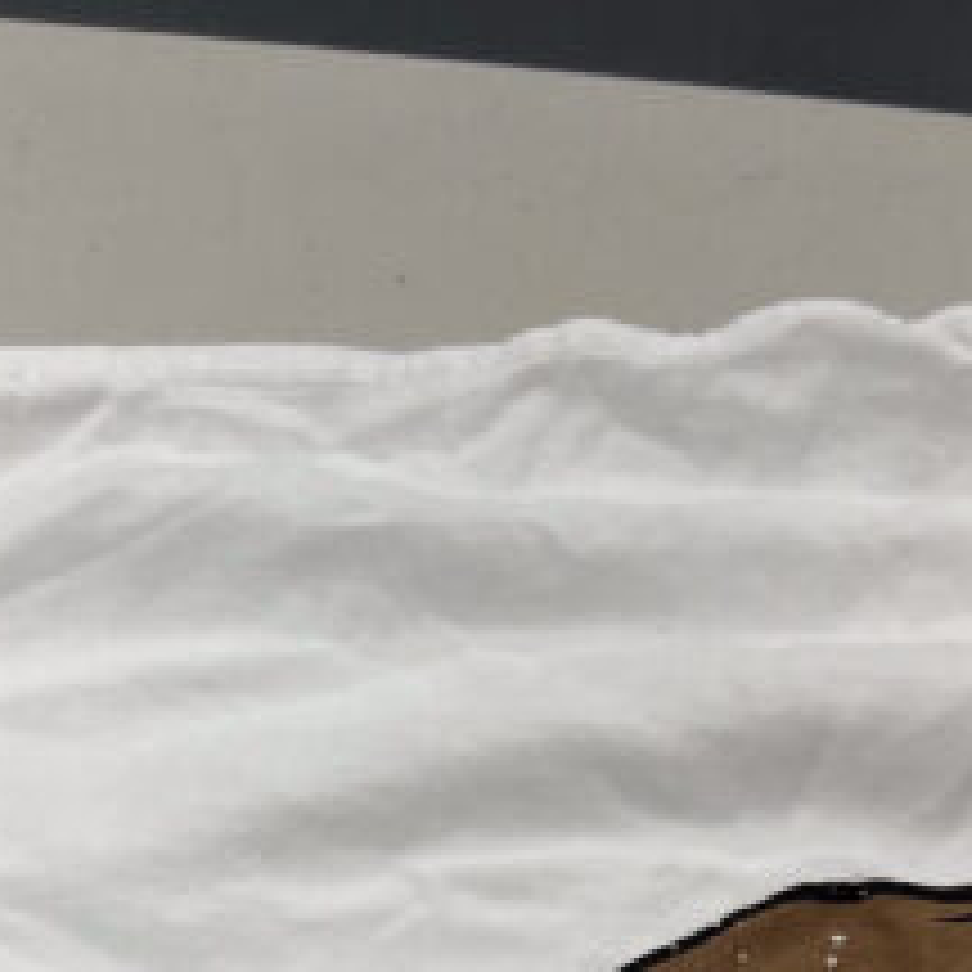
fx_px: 3463
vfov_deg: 12.7
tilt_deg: -60.9
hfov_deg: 15.0
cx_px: 1377
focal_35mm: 109
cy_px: 2268
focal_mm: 5.1
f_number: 1.6
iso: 40
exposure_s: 1/185
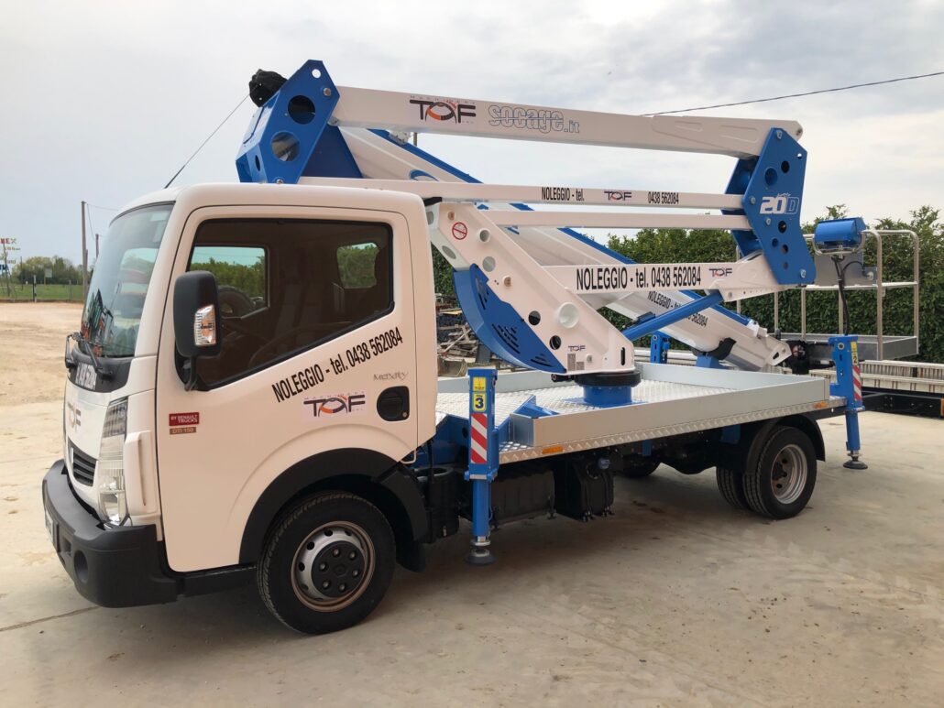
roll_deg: -0.8
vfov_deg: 49.8
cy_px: 354
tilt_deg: -5.1
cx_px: 472
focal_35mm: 28
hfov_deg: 63.4
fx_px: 764
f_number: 1.8
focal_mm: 3.99
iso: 20
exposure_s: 1/1171
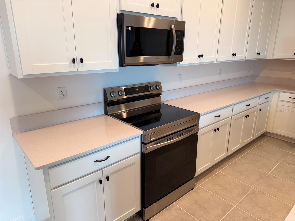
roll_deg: -0.6
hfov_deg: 71.6
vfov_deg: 56.8
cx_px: 148
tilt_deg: -16.8
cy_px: 110
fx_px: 205
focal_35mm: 24
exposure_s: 1/120
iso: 125
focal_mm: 6.76
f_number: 1.78
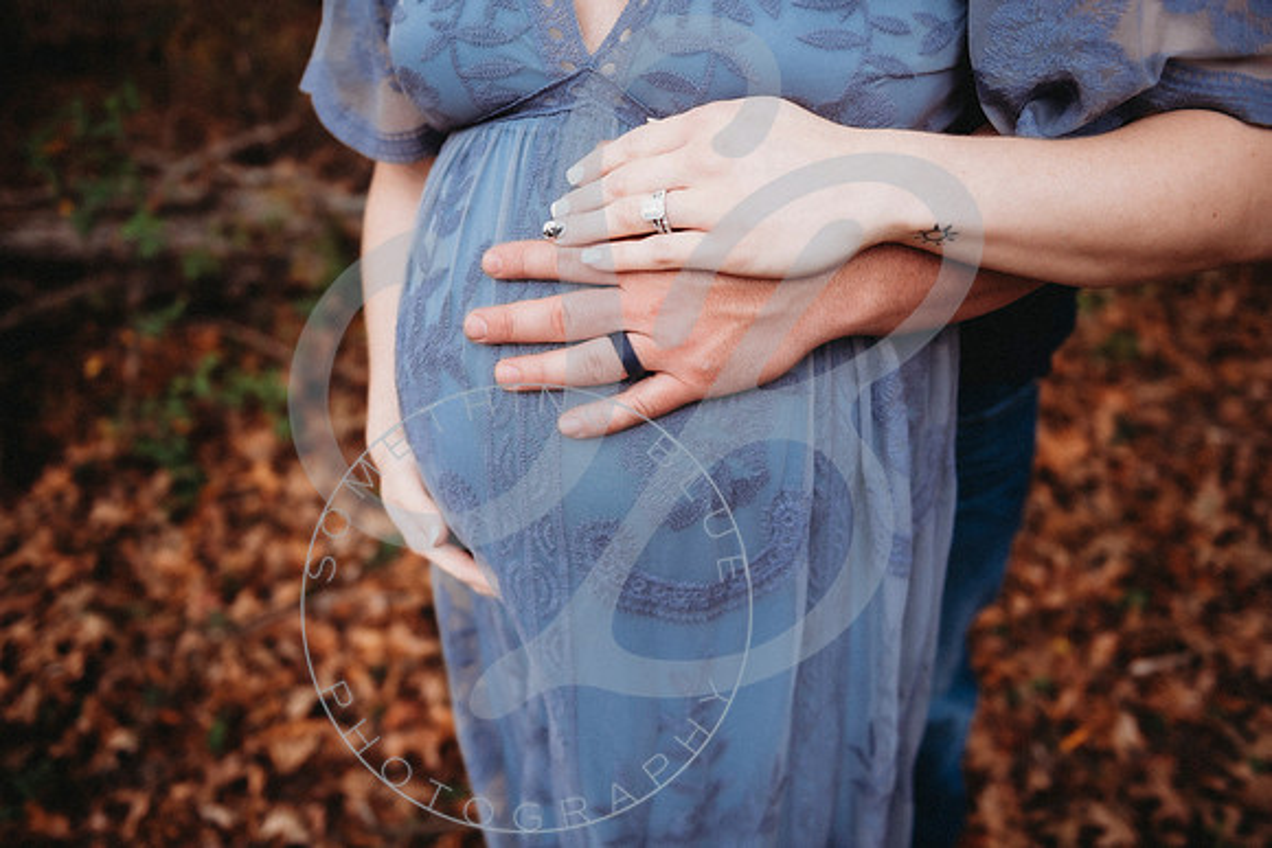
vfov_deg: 42.3
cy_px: 424
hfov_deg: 60.3
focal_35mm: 31
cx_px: 636
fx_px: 1096
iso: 100
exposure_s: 1/160
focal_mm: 31
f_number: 2.8
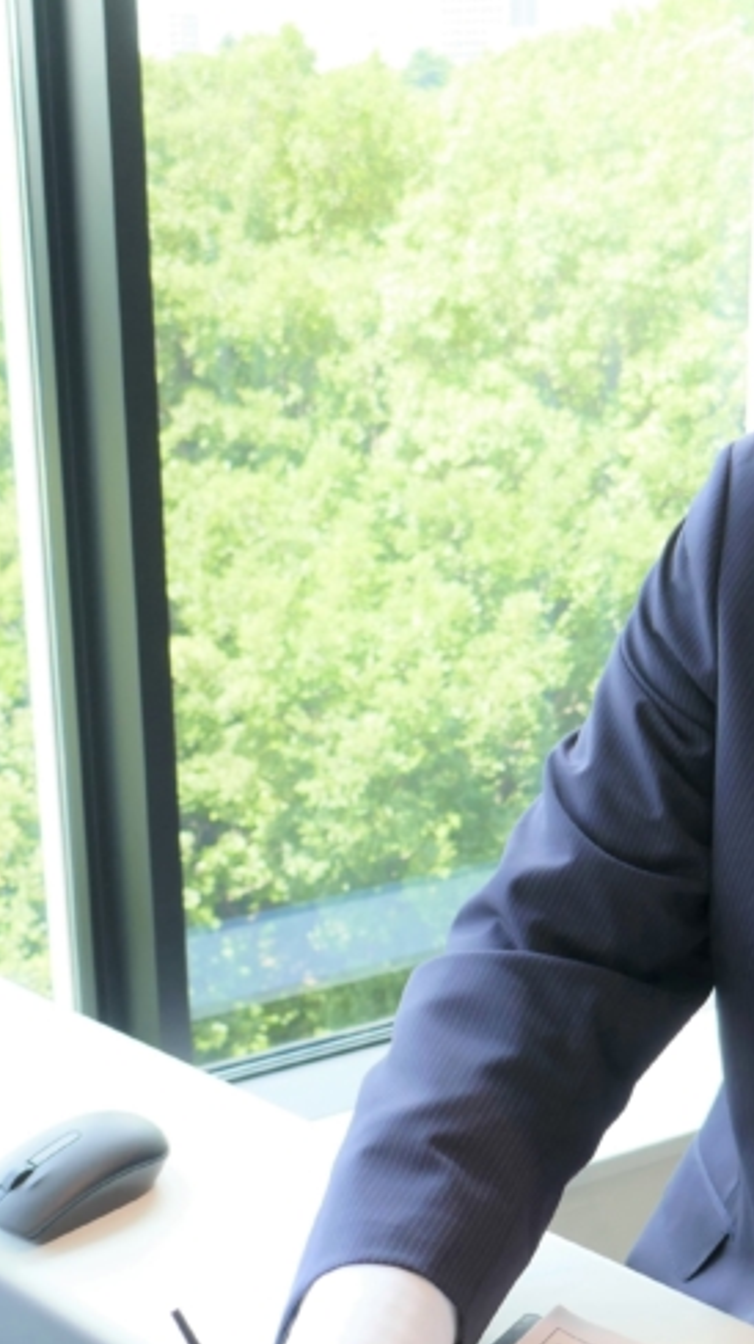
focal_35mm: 55
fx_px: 1958
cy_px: 684
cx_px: 374
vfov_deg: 37.9
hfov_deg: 21.8
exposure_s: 1/125
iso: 125
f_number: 2.8
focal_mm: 9.1
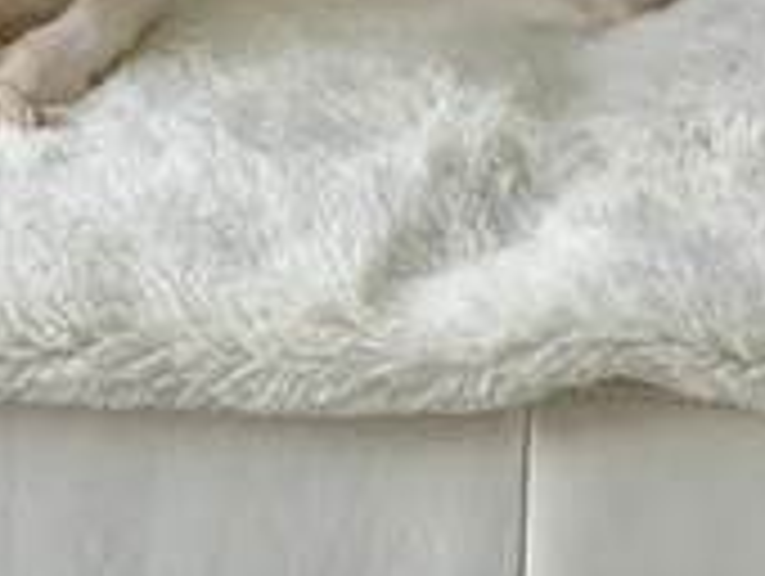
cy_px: -274
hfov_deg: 10.9
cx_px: 166
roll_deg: -2.0
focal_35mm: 181
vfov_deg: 8.1
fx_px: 4006
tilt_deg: -9.7
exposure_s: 1/121
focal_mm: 9
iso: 160
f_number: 2.8
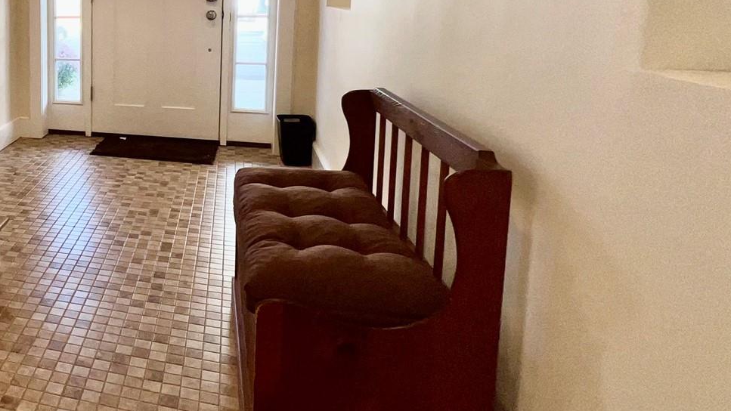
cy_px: 65
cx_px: -14
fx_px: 582
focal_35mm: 30
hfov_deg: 50.7
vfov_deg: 37.1
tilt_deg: -6.4
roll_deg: +1.4
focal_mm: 1.57
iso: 25
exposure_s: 1/122
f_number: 1.8
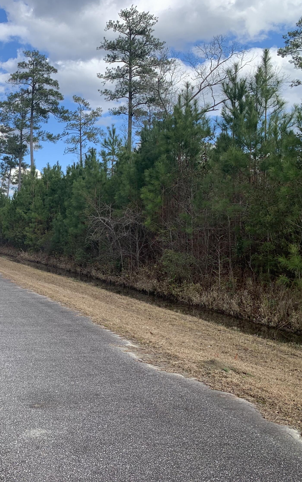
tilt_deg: -1.4
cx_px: -1
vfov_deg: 52.7
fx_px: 487
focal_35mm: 37
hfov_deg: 31.8
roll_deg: -0.7
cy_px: 240
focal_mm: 4.25
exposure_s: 1/1149
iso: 25
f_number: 1.8
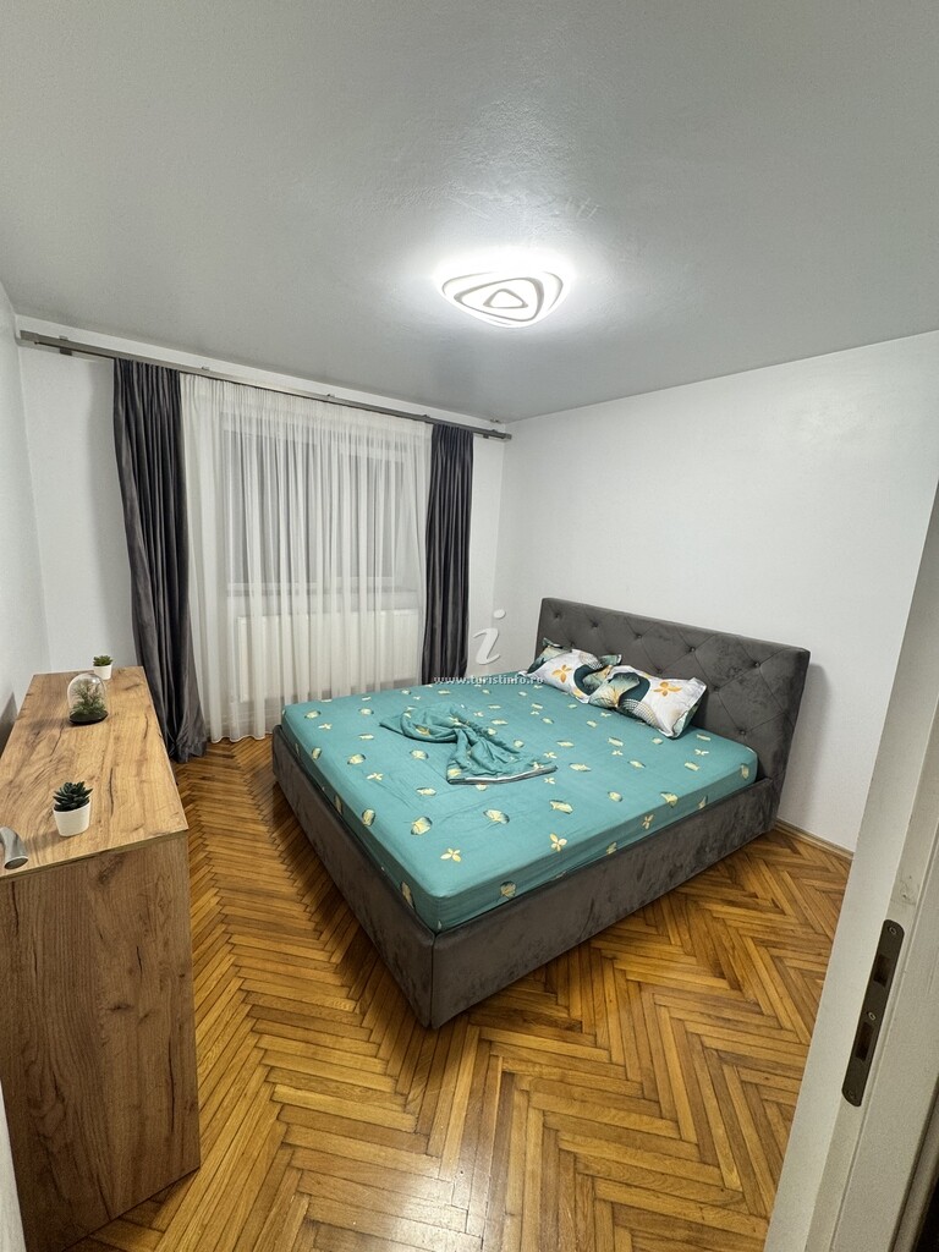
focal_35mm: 14
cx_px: 470
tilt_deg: -9.8
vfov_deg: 102.1
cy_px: 626
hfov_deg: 85.7
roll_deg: -2.7
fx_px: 506
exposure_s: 1/100
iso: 100
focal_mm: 2.22
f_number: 2.2
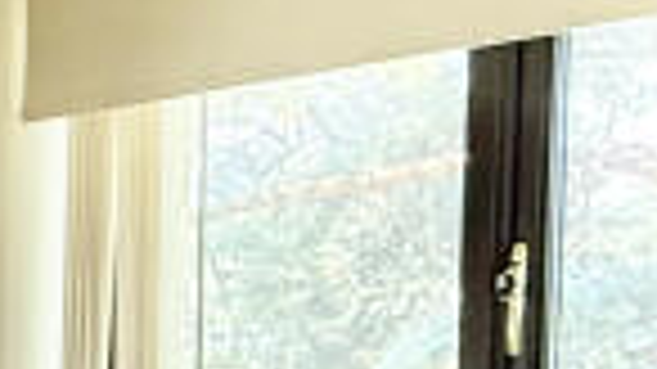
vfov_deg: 10.9
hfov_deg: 16.7
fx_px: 1863
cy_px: 567
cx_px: -513
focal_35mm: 107
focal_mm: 2.22
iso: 160
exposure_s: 1/100
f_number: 2.2
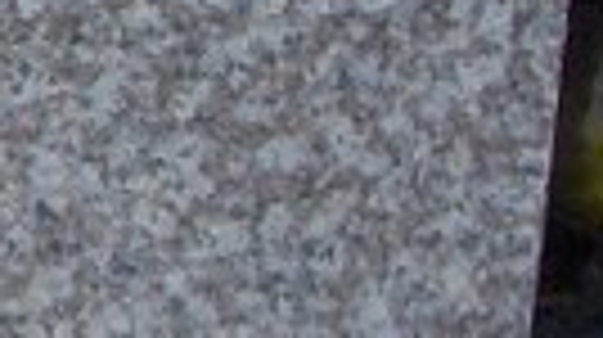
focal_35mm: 291
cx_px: -846
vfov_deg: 4.1
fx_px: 4647
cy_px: -275
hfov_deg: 7.0
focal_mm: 5.8
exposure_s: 1/271
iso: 100
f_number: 4.3
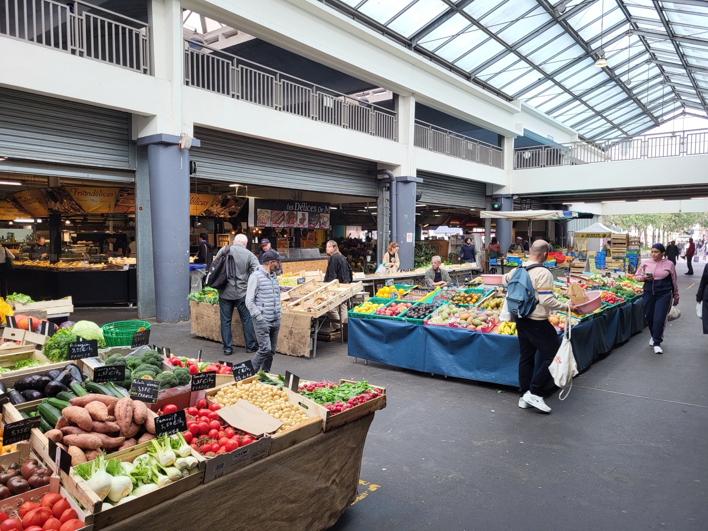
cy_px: 266
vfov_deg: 53.1
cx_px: 354
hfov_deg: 67.3
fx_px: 532
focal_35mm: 26
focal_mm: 5.4
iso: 40
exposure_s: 1/167
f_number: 1.8
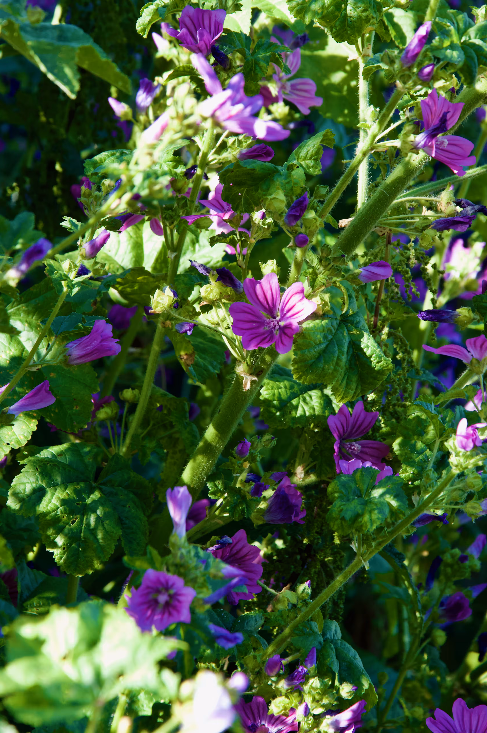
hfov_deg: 7.4
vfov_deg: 11.1
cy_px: 311
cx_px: 274
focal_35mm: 186
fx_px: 3772
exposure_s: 1/125
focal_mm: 105
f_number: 9
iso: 500
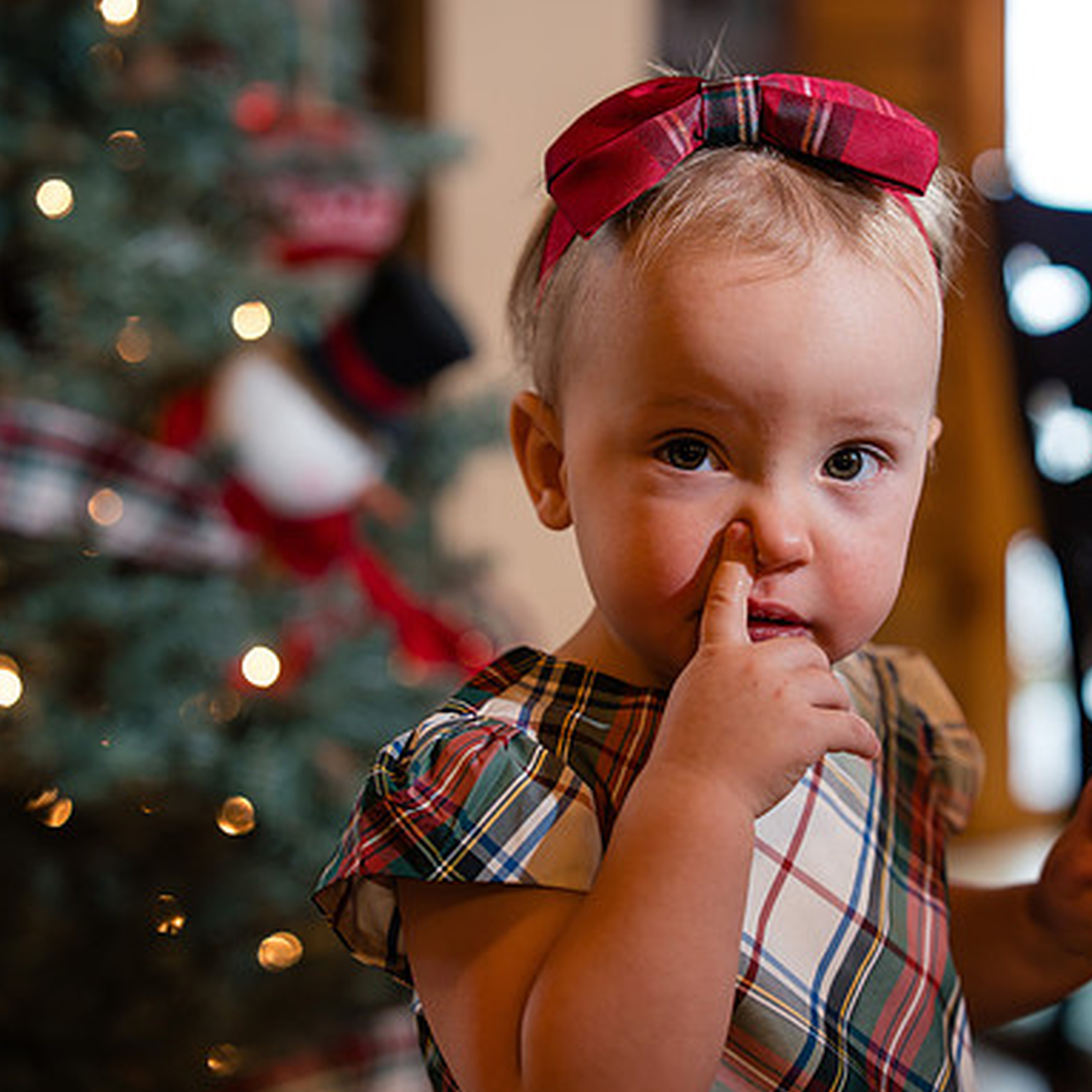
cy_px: 546
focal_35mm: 90
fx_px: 3212
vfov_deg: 19.3
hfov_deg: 19.2
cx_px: 744
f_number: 2.8
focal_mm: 70
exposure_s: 1/160
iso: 800
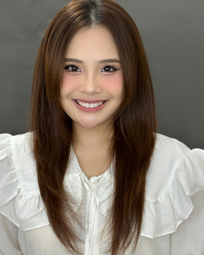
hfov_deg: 25.8
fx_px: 445
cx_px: 98
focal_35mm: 59
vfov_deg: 31.9
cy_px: 108
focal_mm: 6.86
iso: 200
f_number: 1.78
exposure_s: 1/50
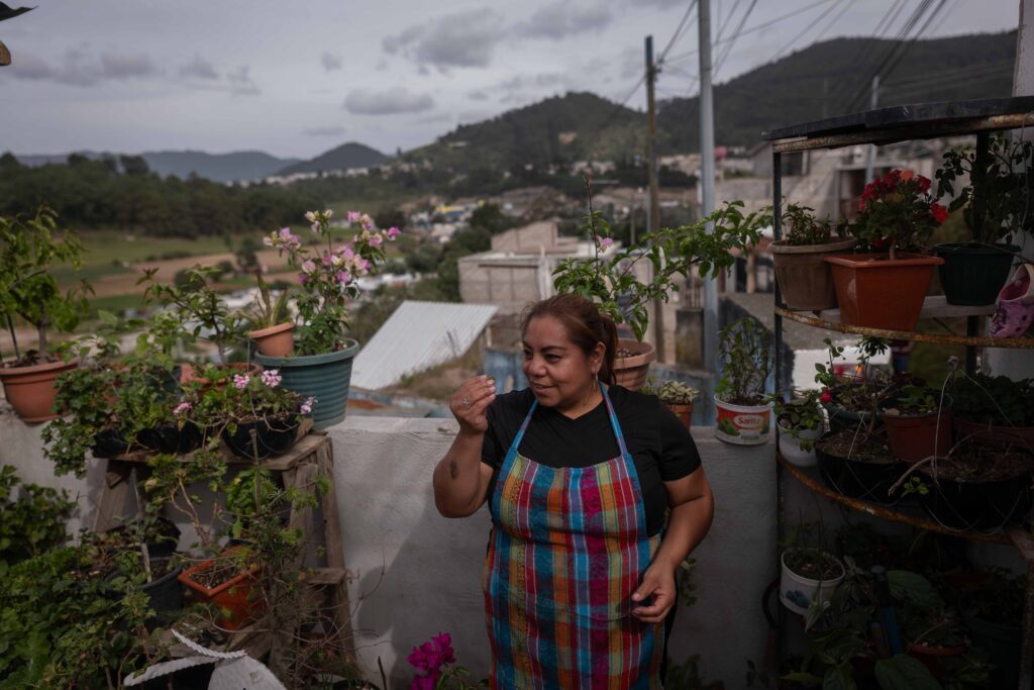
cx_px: 517
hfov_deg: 73.7
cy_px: 345
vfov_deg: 53.1
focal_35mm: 24
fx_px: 689
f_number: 2
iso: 50
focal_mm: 24
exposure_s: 1/1600
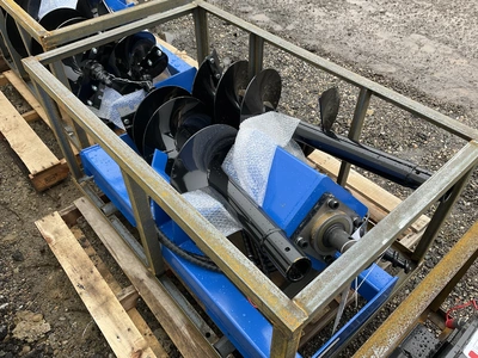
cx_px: 239
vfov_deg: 48.2
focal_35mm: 29
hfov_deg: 61.7
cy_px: 179
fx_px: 400
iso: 20
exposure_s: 1/224
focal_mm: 3
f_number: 1.8
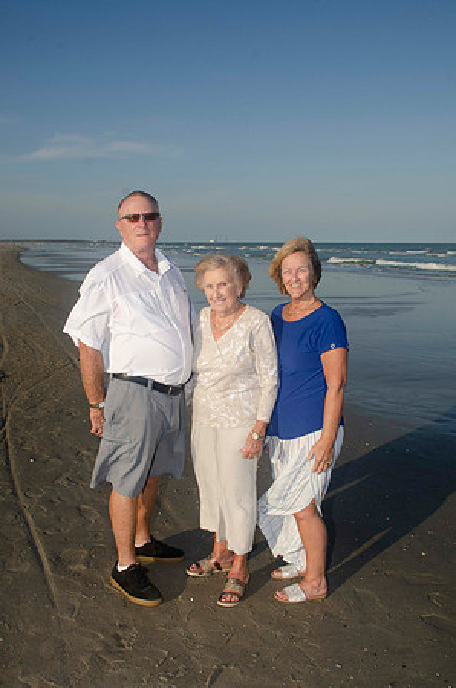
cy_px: 344
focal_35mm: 33
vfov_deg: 57.3
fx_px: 630
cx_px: 228
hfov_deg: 39.8
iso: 100
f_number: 10
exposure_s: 1/250
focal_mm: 22
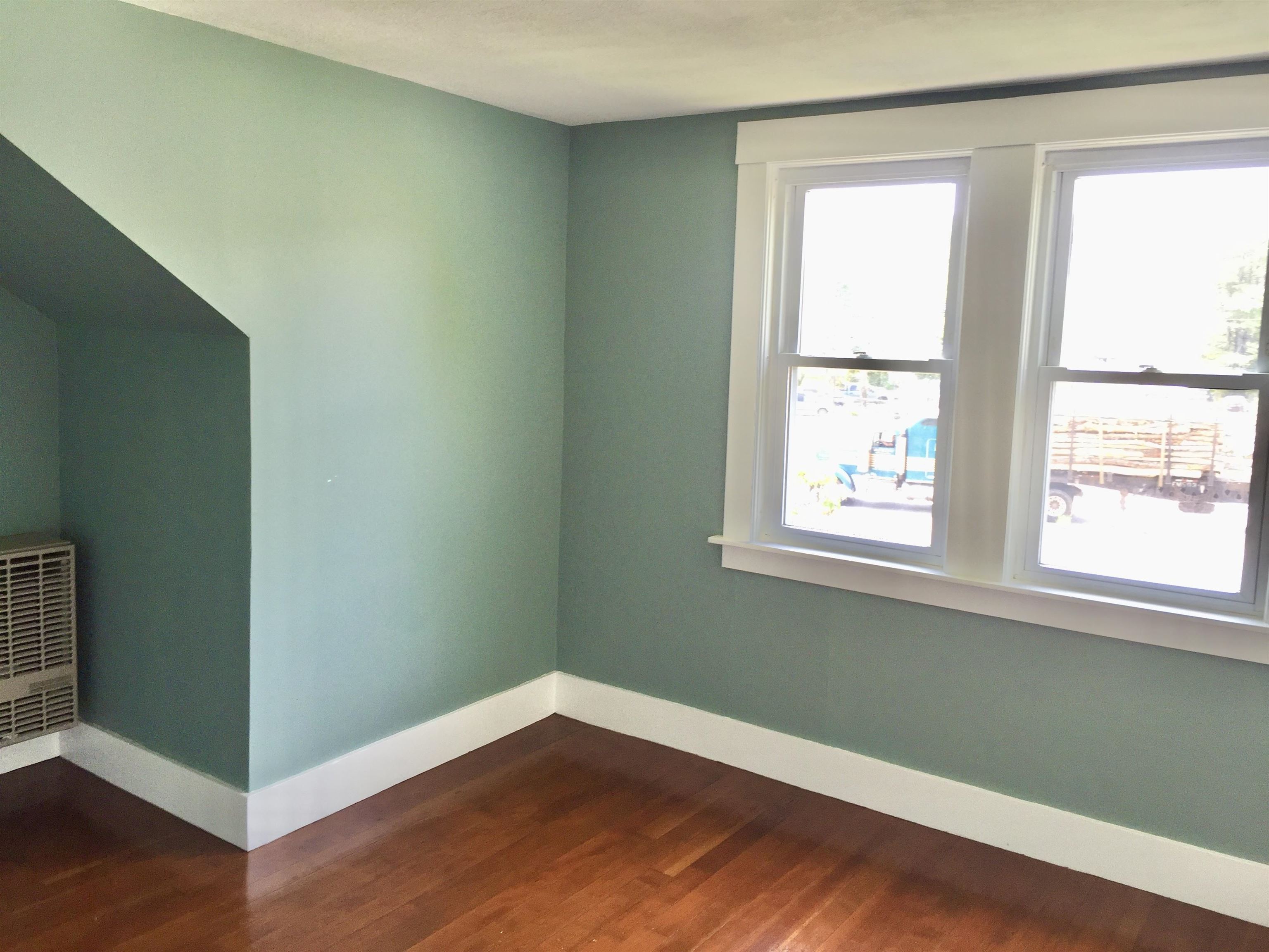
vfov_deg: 48.2
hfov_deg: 61.7
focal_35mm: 29
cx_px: 634
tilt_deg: -4.4
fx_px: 1063
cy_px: 476
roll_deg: -1.2
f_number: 2.2
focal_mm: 4.15
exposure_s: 1/50
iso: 32
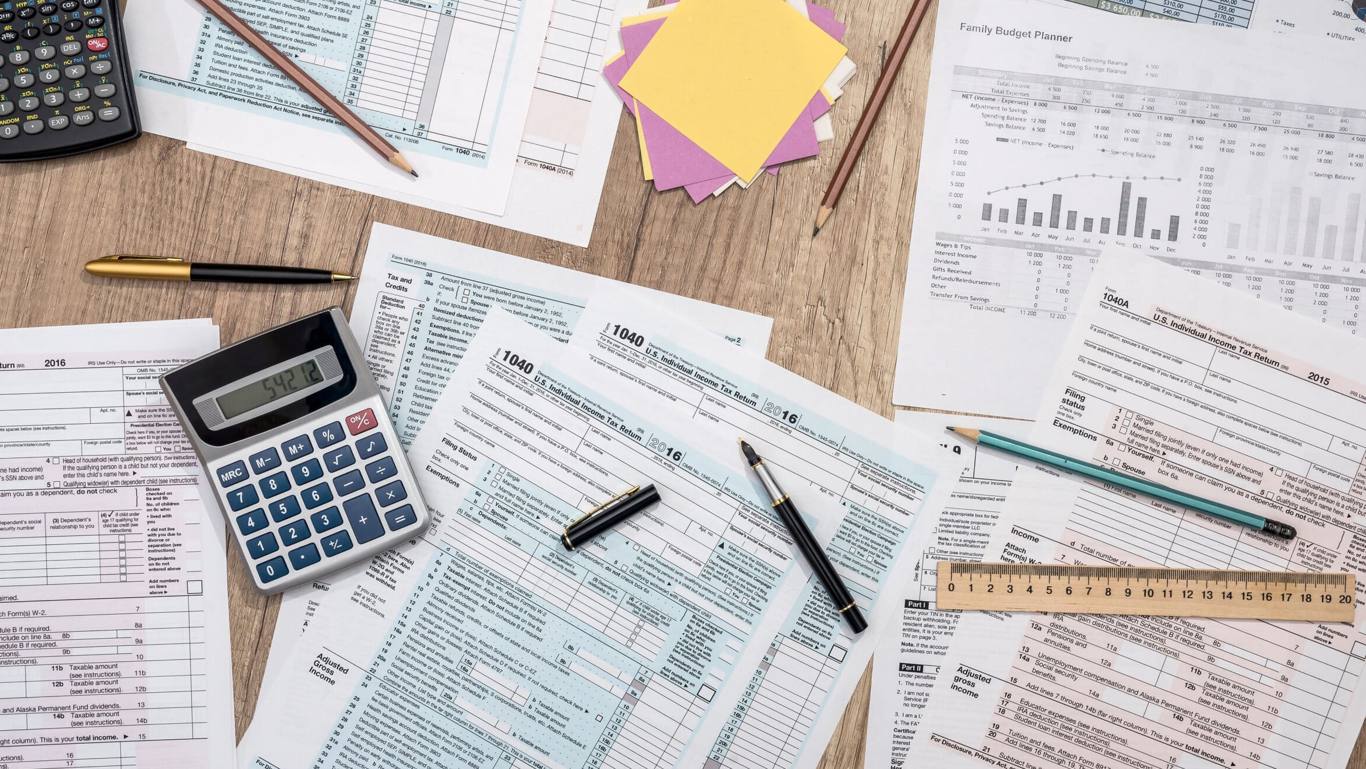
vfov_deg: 22.6
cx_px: 688
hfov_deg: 39.2
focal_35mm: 53
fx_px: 1920
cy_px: 318
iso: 320
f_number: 11
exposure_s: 1/160
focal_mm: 46
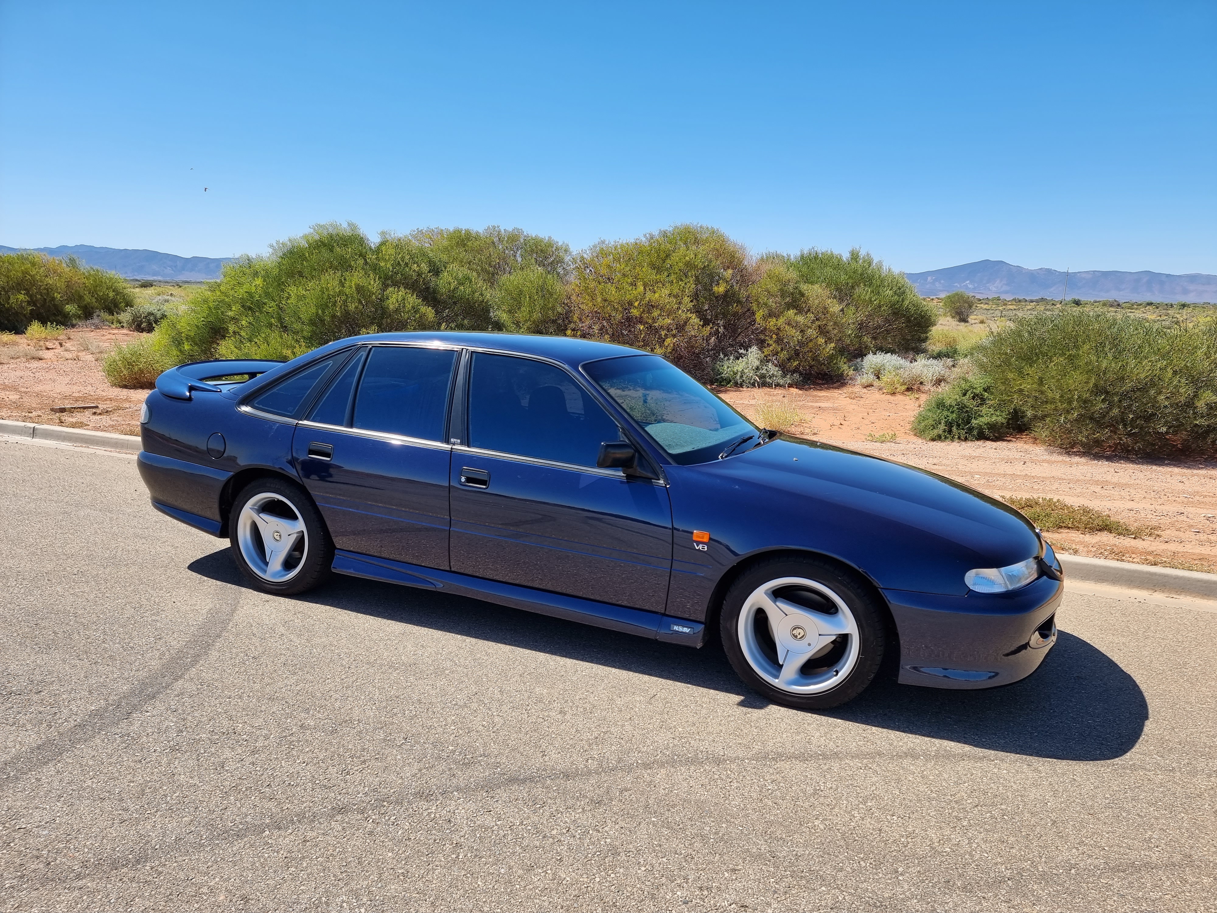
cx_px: 608
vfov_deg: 56.8
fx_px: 844
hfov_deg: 71.6
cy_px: 456
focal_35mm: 24
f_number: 1.8
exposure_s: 1/798
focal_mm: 6.7
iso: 50
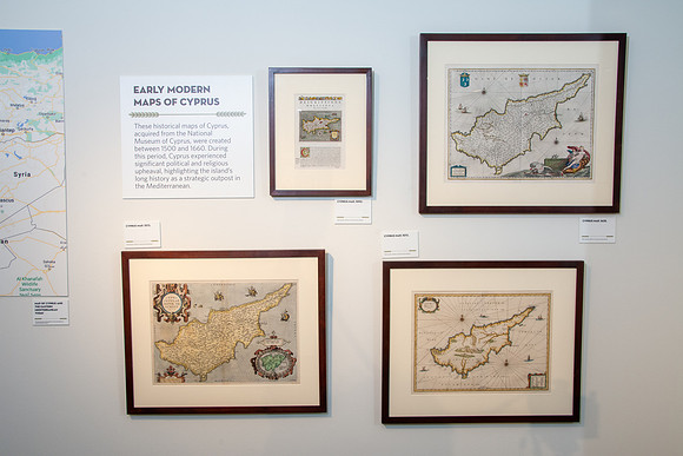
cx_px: 342
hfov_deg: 57.2
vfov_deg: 40.0
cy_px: 228
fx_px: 626
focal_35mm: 33
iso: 1000
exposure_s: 1/20
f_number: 13
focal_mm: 22
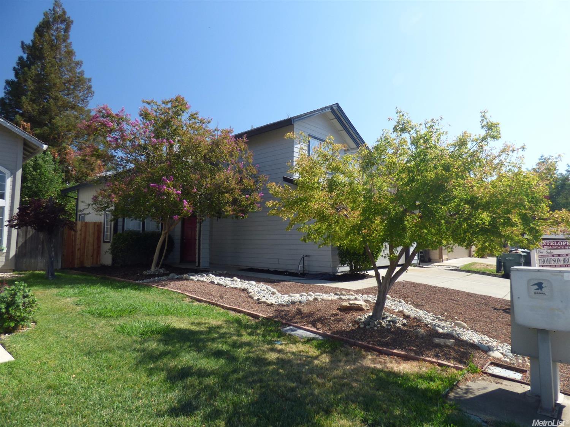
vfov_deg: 65.9
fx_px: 329
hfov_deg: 81.8
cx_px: 285
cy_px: 214
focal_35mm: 20
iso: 100
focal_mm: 3.58
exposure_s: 1/250
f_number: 2.8
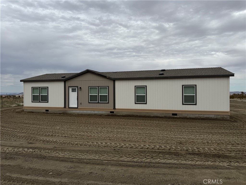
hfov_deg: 71.6
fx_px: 171
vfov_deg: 56.8
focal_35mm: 24
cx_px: 123
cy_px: 92
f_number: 1.78
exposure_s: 1/8130
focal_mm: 6.76
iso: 80
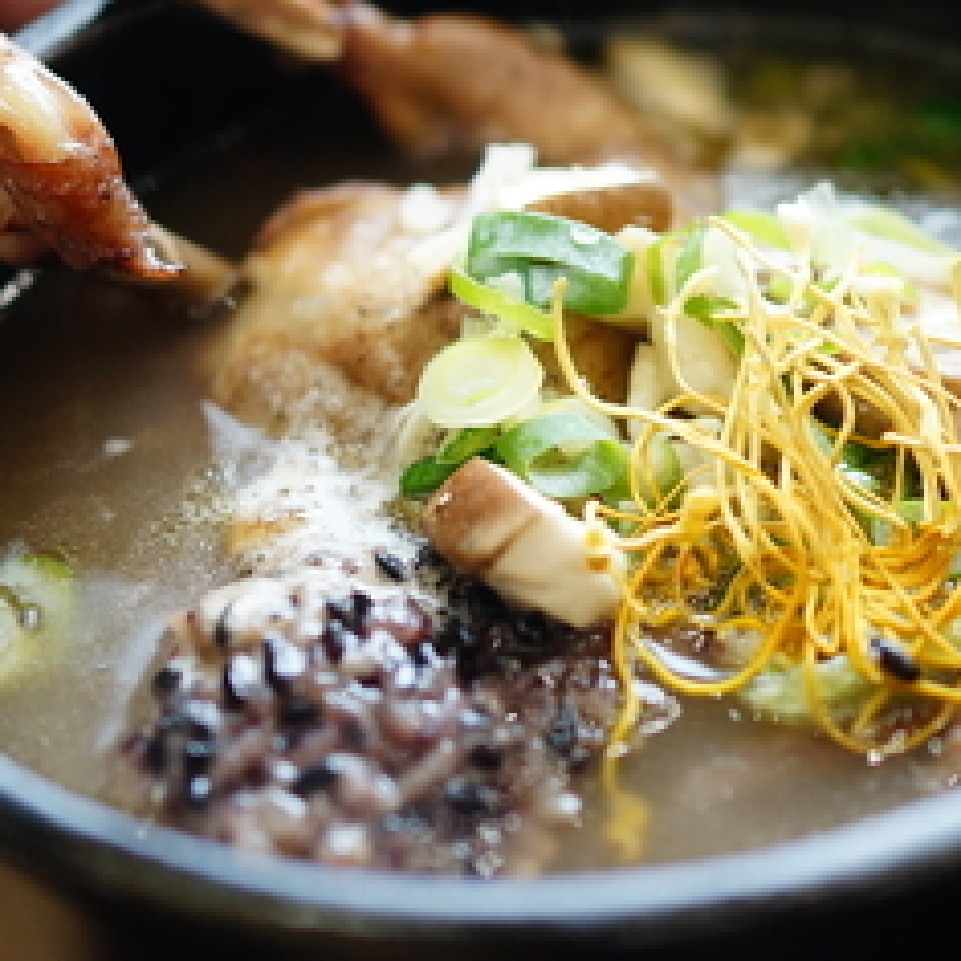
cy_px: 228
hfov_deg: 19.0
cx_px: 1032
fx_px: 2764
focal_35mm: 88
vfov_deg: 19.6
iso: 400
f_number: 2
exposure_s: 1/60
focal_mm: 35
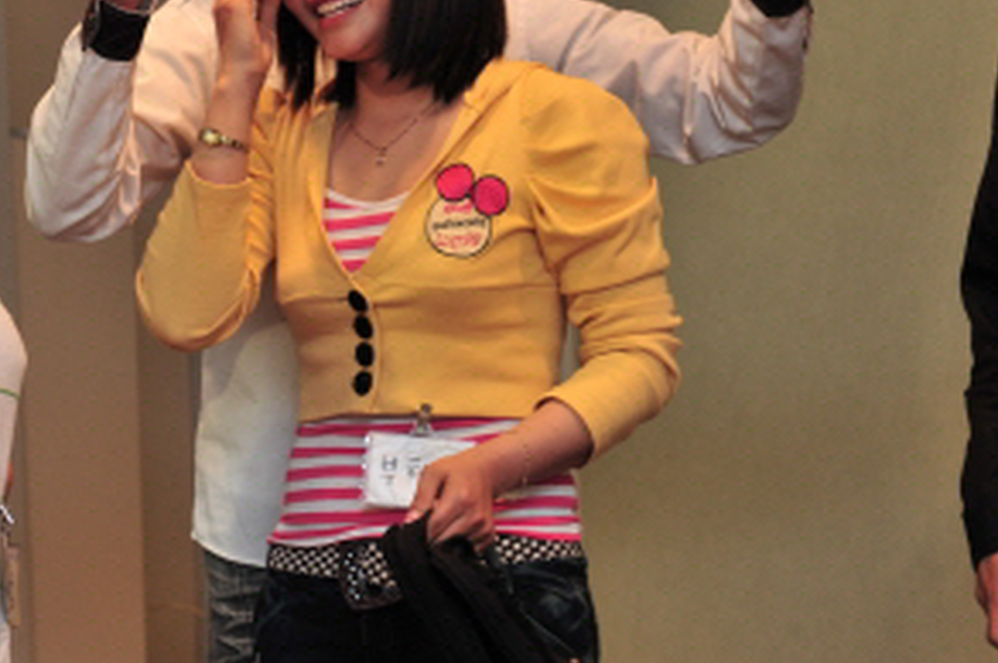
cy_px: 152
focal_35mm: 144
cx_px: 349
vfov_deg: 9.5
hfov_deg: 14.2
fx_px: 3987
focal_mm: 70
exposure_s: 1/100
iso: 1000
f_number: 4
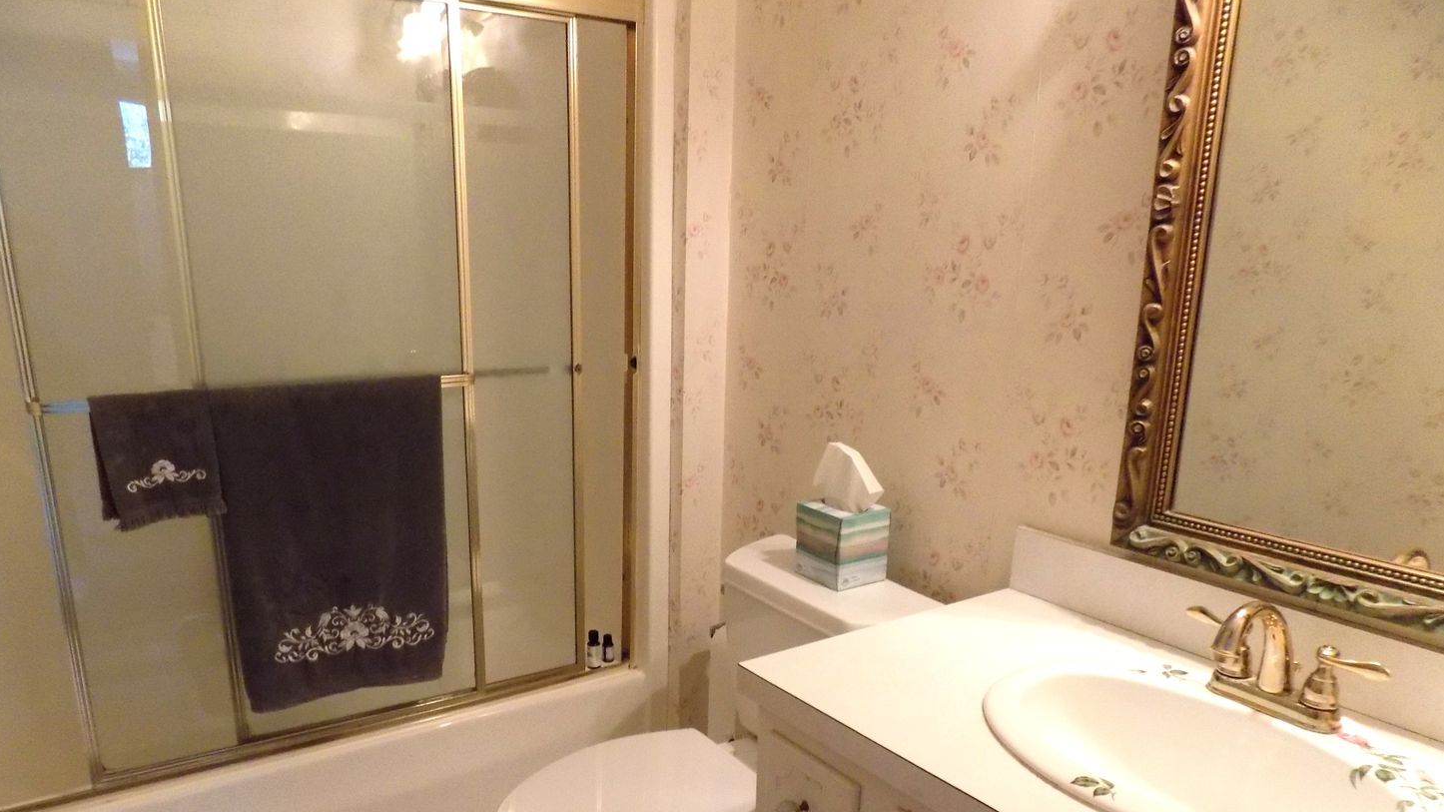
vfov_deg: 43.7
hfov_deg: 71.9
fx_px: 995
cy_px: 543
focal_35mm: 26
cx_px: 698
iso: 400
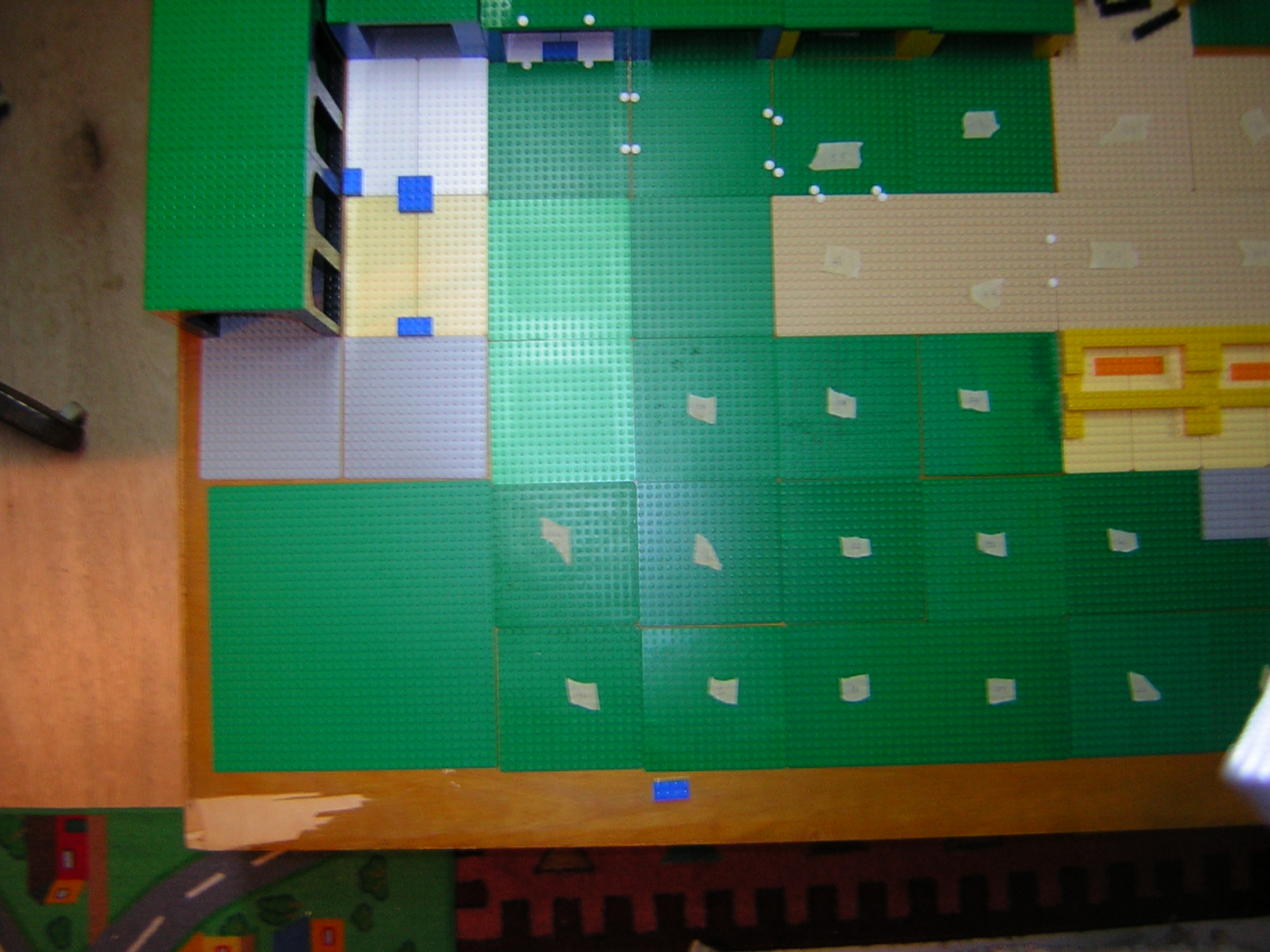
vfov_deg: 39.7
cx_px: 635
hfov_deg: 51.4
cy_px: 476
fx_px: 1321
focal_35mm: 36
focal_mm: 4.7
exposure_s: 1/6.2
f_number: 2.6
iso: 50
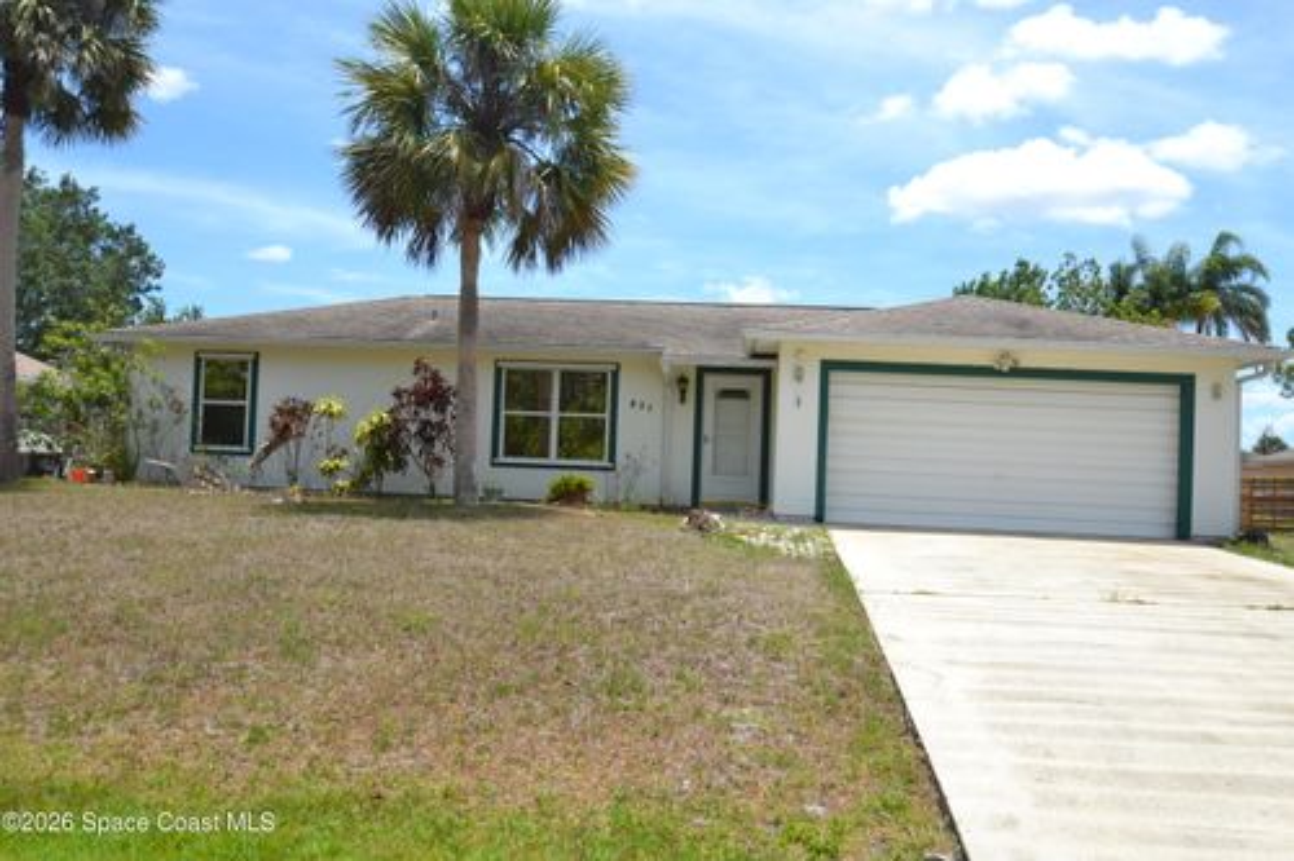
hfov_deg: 61.9
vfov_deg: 43.6
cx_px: 647
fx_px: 1078
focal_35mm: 30
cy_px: 430
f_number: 8
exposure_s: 1/250
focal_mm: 20
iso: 100
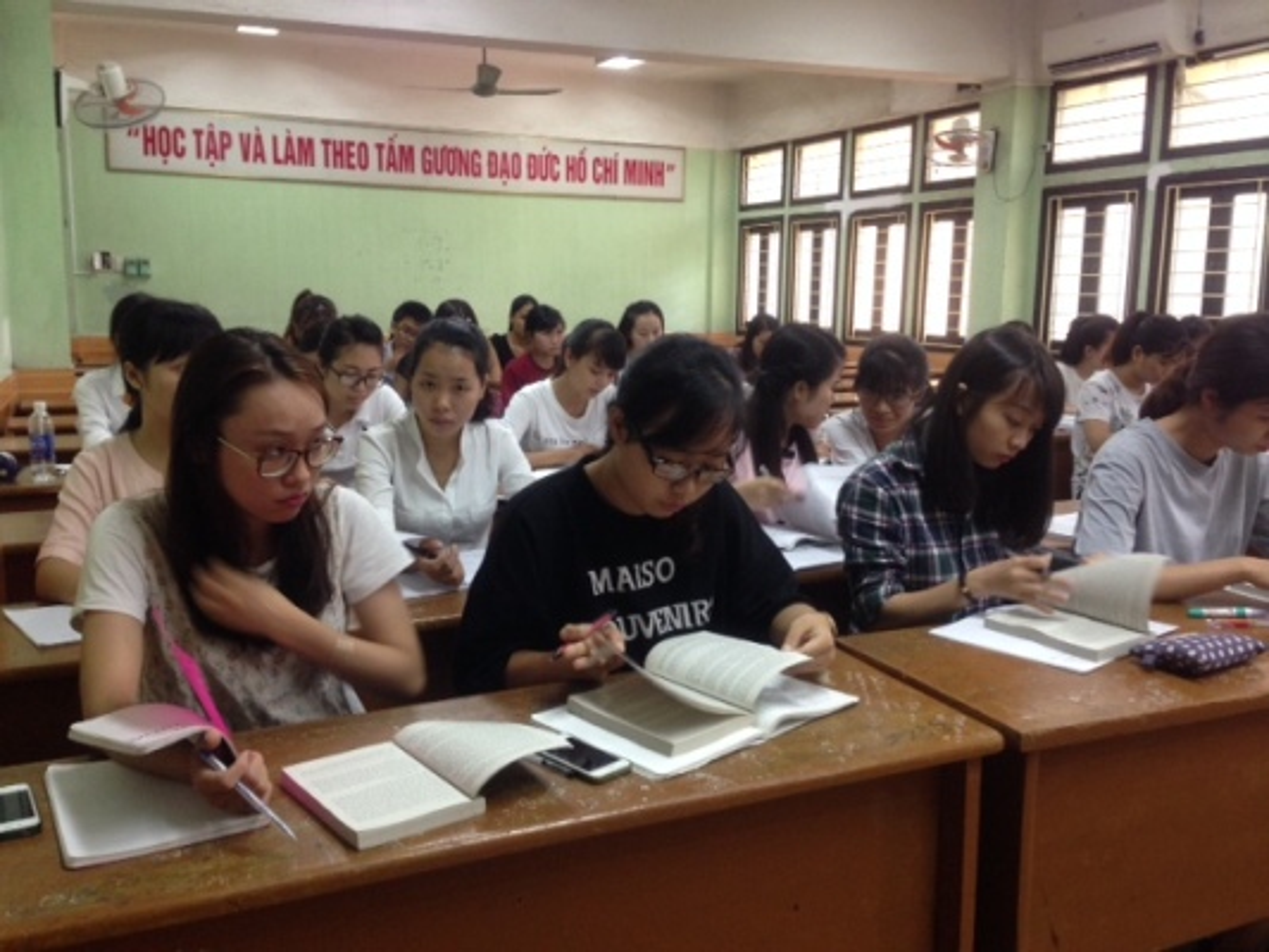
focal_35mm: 33
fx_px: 1210
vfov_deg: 43.0
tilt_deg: -8.5
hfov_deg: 55.3
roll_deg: -0.8
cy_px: 476
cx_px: 634
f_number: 2.4
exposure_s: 1/20
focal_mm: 4.12
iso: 125
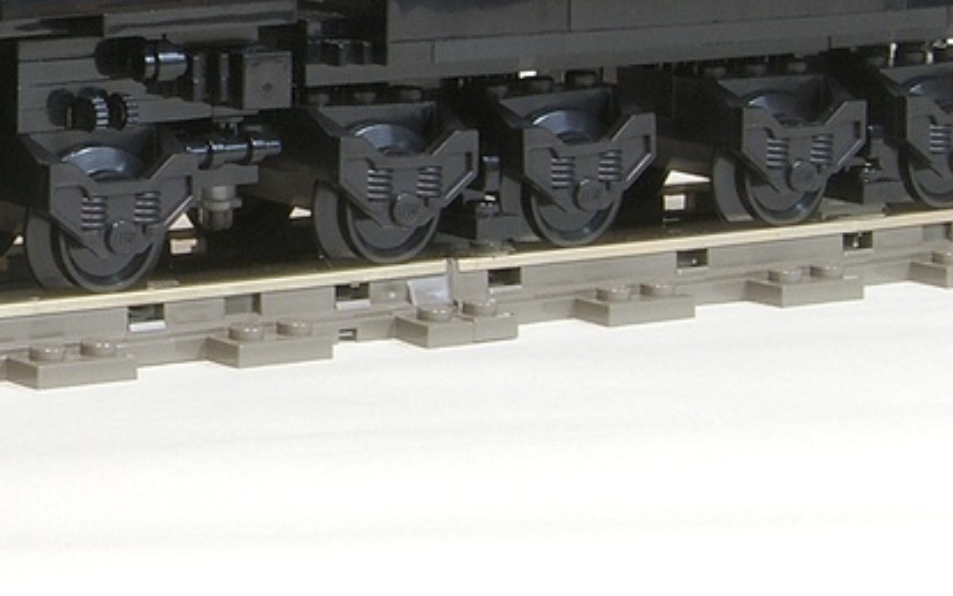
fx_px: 4278
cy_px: -154
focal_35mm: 165
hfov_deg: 12.4
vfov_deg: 7.9
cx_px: -218
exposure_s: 6
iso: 200
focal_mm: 33
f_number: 27
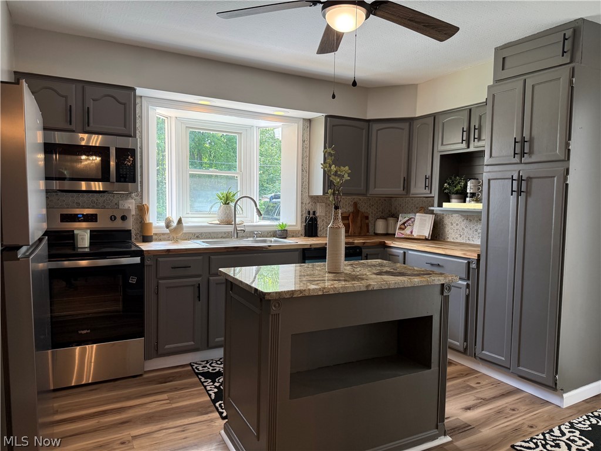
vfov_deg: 56.8
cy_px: 226
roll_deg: -1.8
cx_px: 300
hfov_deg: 71.6
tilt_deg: -3.6
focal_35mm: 24
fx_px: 417
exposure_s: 1/139
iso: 125
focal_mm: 6.76
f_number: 1.78
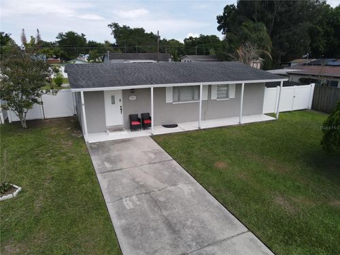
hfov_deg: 71.6
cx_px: 170
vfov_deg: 56.8
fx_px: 236
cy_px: 128
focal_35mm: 24
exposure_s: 1/500
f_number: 2.8
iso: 100
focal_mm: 4.5
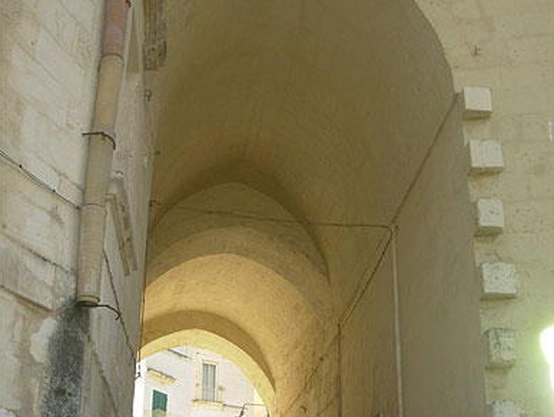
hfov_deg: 37.5
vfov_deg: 28.4
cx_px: 278
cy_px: 289
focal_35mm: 51
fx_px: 817
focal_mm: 6.3
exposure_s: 1/430
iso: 50
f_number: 2.9
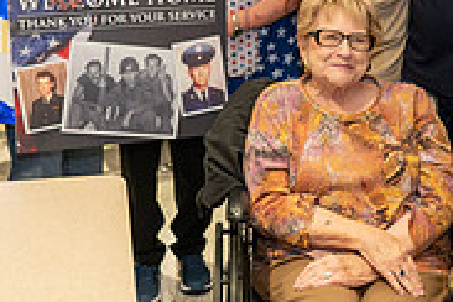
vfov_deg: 17.9
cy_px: 134
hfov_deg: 26.6
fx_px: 956
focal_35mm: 76
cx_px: 250
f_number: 4.5
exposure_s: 1/60
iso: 1000
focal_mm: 24
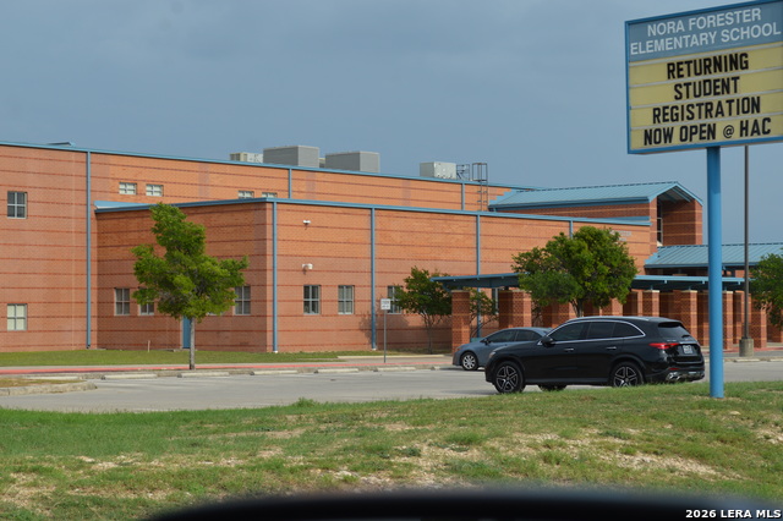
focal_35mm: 82
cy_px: 260
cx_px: 392
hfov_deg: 24.6
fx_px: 1793
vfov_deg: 16.5
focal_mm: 55
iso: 100
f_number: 8
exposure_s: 1/250
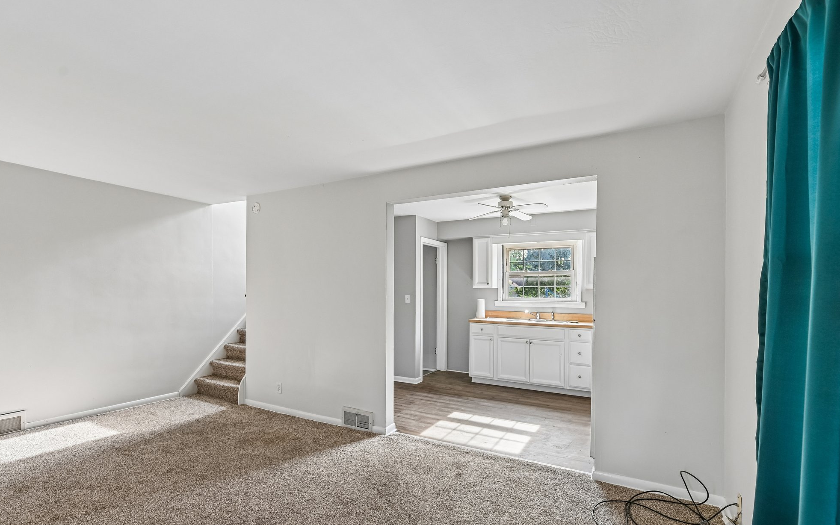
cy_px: 289
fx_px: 389
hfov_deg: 94.3
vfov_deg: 67.8
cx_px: 405
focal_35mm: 17
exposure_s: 1/100
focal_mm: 16
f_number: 6.3
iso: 1000
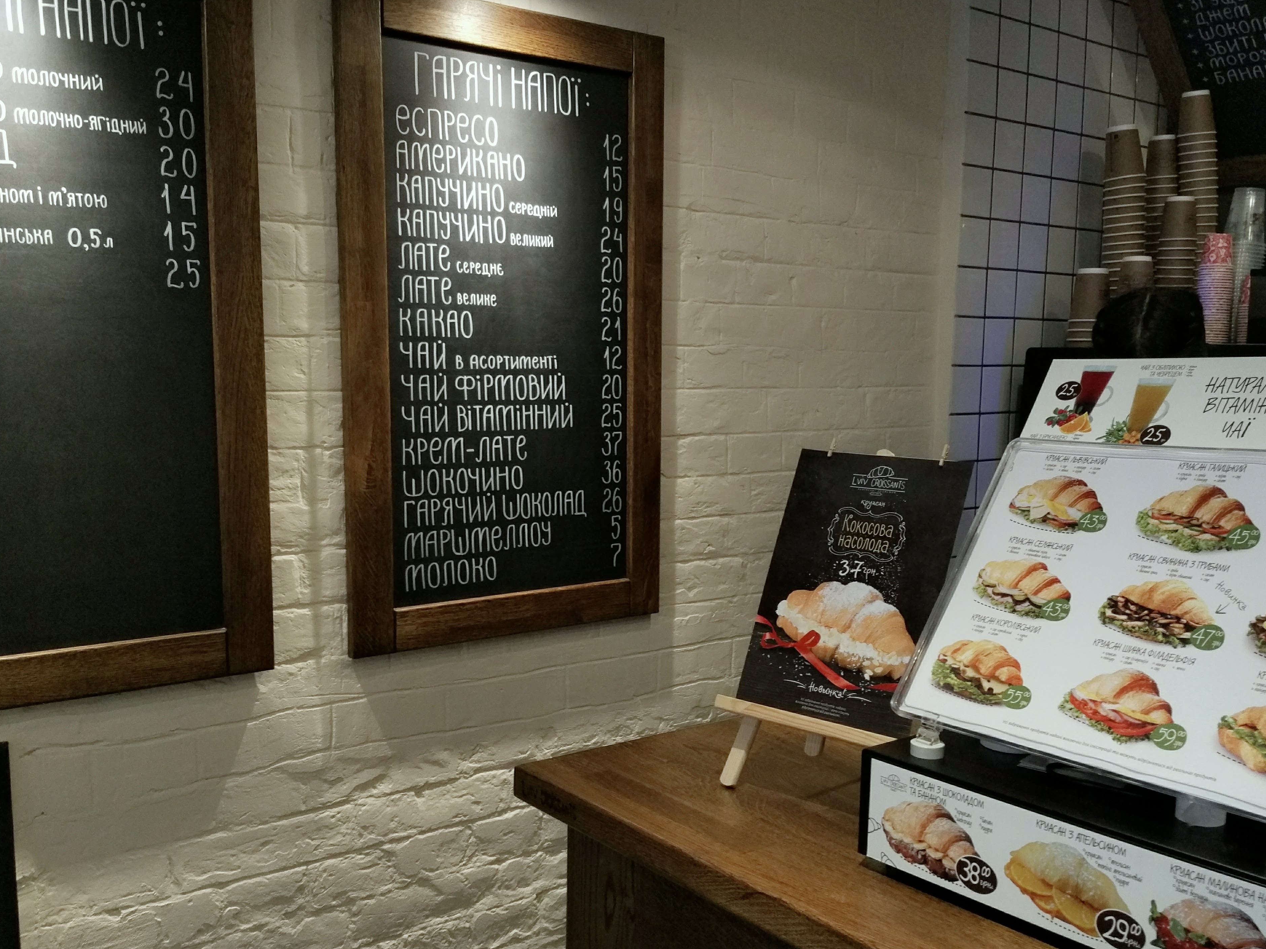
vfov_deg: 42.9
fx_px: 1207
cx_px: 639
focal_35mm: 33
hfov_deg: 55.4
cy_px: 508
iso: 357
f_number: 2
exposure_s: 1/25
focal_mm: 4.12
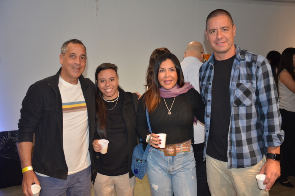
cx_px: 148
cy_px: 98
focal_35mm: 33
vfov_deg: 39.8
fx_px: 270
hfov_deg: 57.3
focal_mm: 22
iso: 800
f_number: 3.5
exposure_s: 1/60
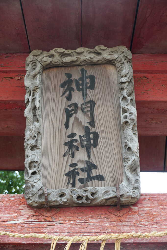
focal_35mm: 68
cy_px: 125
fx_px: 470
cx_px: 84
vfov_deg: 29.9
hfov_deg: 20.1
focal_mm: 45
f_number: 5
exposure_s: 1/160
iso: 400
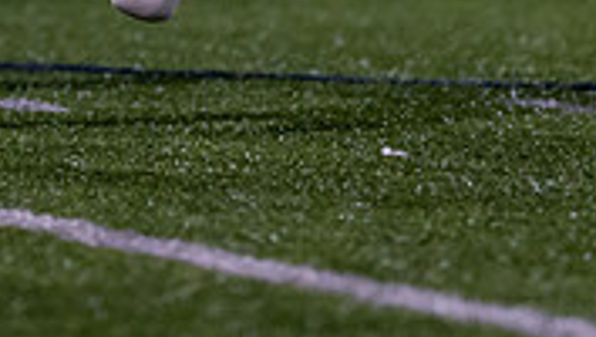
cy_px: -468
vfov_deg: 1.5
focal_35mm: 838
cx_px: -117
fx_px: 13257
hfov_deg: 2.6
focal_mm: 135
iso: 1600
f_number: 1.8
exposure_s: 1/1600
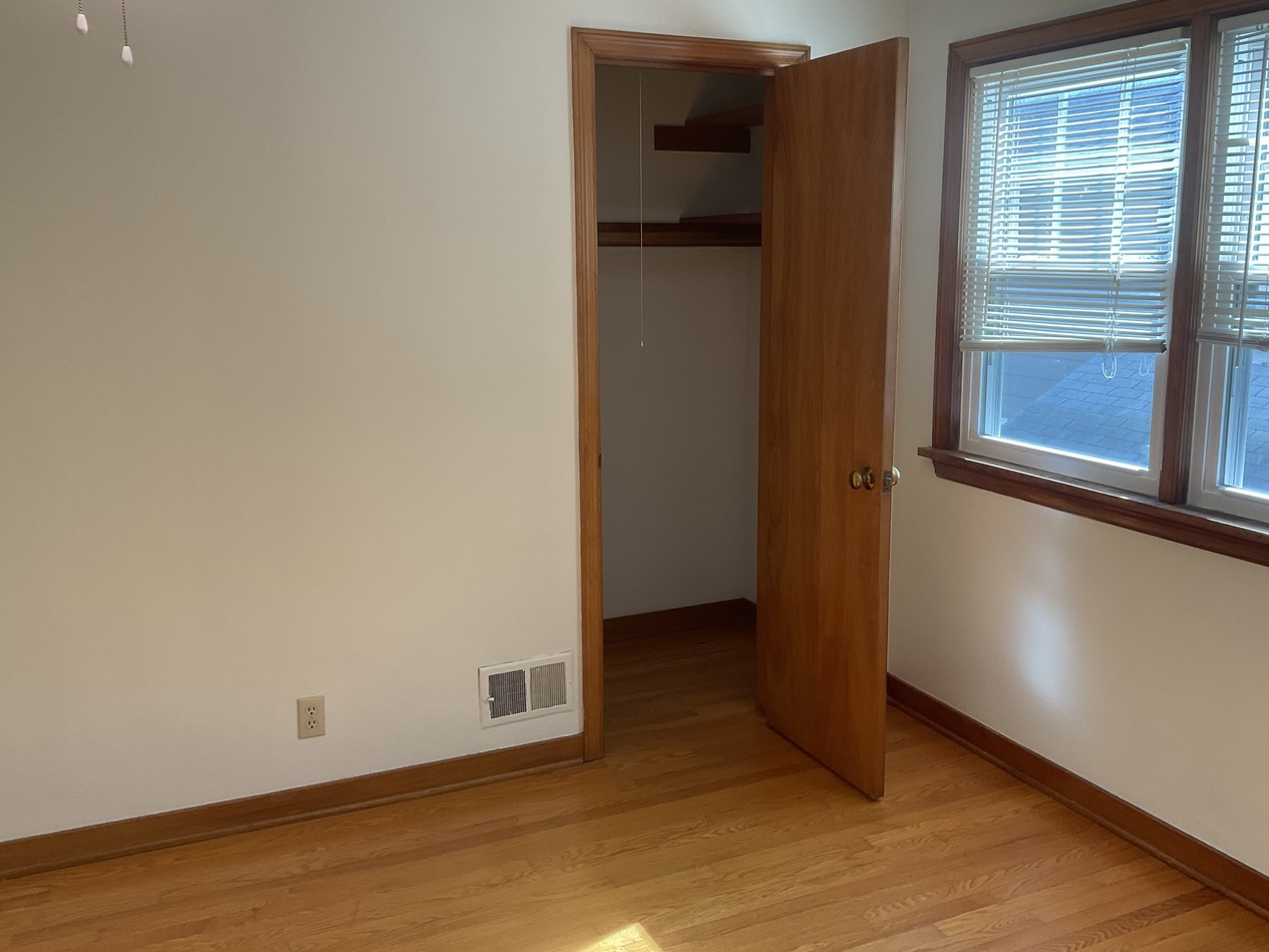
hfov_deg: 55.3
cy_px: 465
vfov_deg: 42.9
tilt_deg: -10.6
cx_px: 675
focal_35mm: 33
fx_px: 1210
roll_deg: -0.2
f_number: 1.8
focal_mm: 3
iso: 40
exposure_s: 1/120
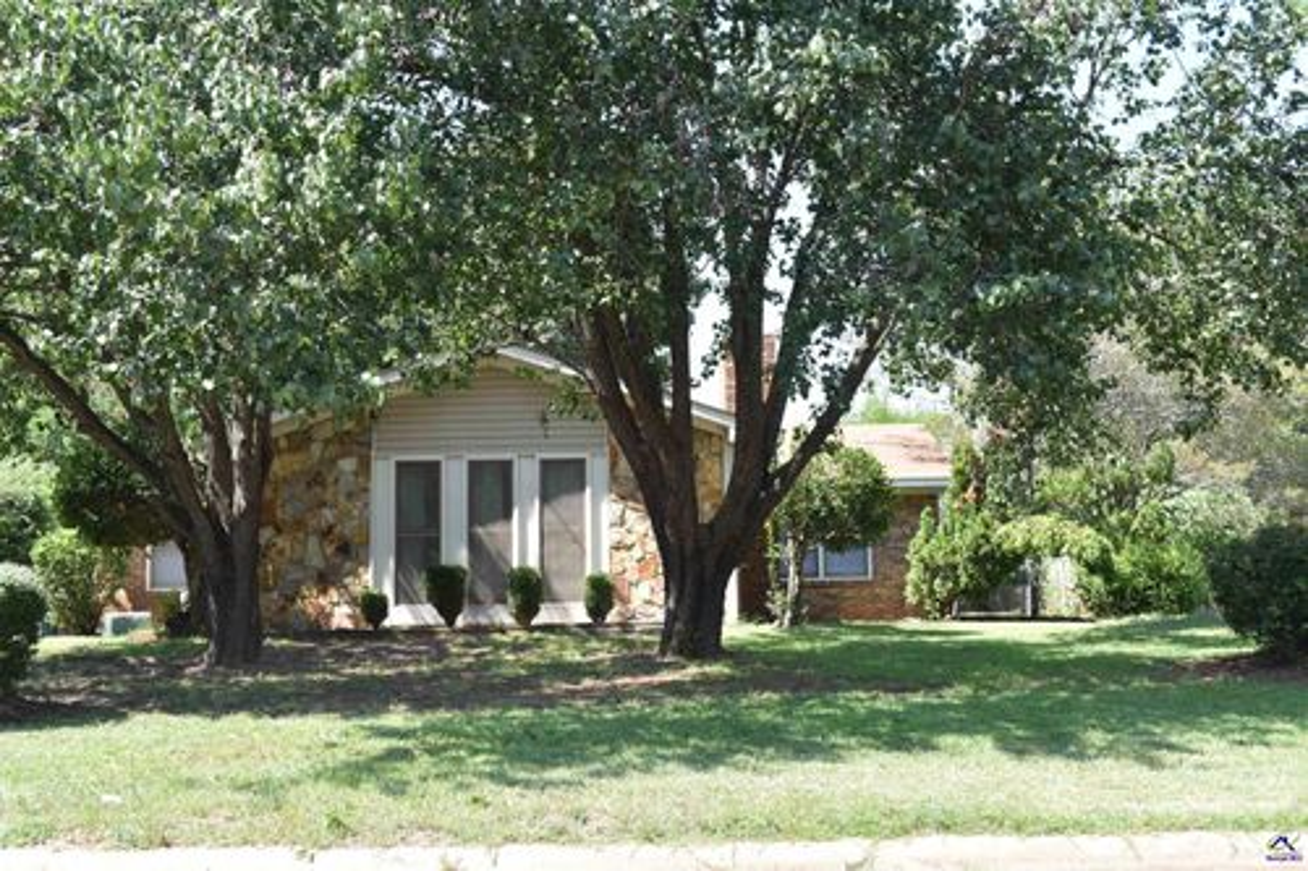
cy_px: 436
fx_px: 1525
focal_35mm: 42
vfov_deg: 31.9
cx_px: 654
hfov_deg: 46.4
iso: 320
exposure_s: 1/250
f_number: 8
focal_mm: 28
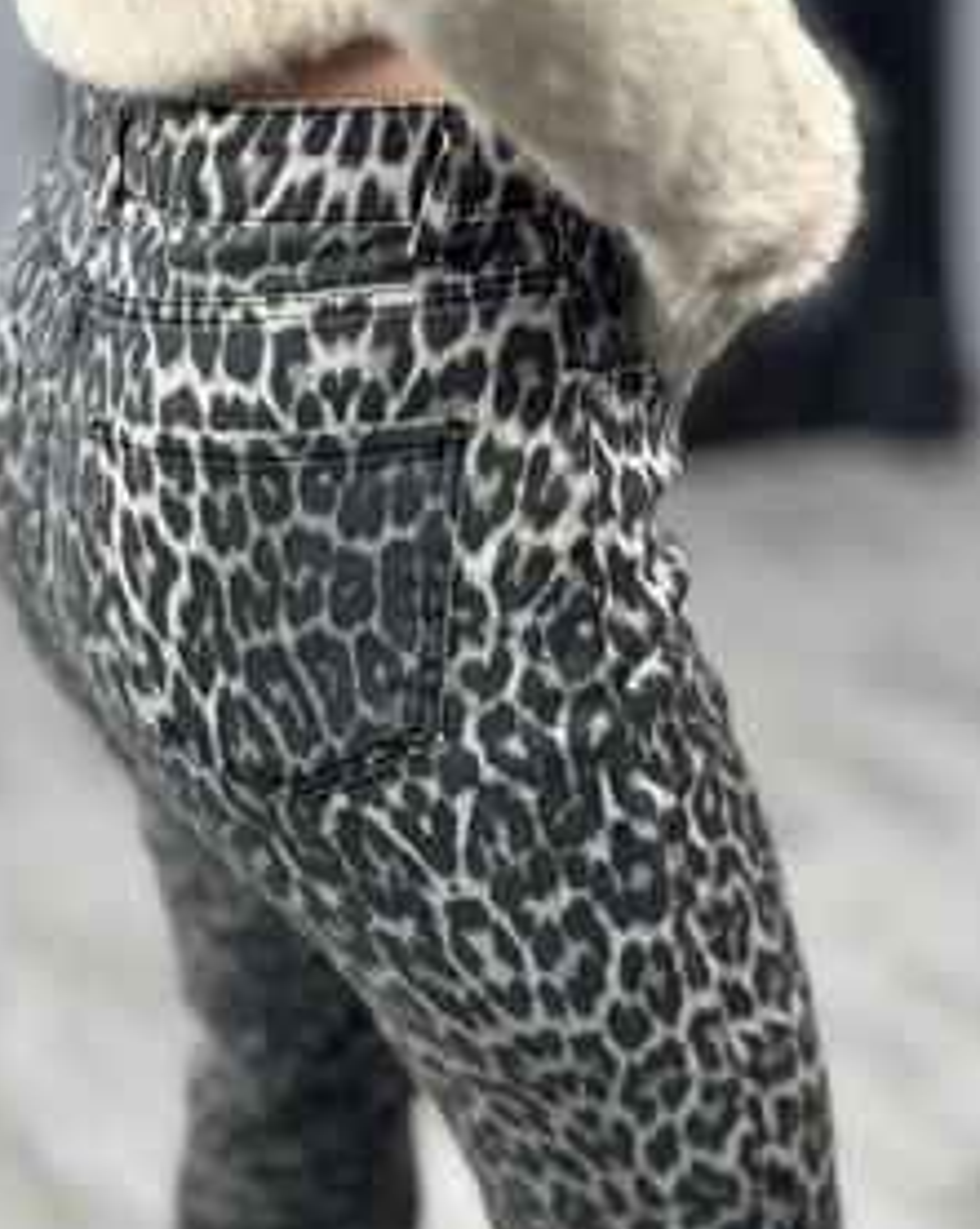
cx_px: 350
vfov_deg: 27.1
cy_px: 717
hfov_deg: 21.8
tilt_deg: -49.1
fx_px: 2542
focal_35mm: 70
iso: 125
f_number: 1.78
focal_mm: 6.86
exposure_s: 1/100
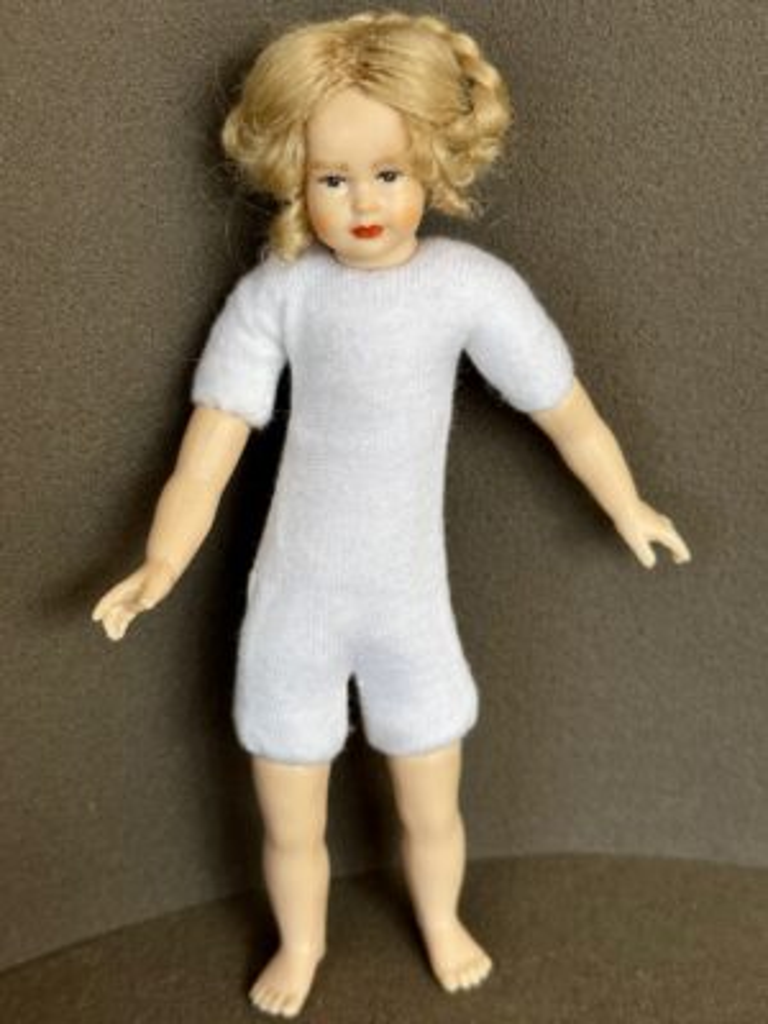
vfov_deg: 39.7
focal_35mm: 48
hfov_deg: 30.3
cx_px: 384
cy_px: 512
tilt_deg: -26.3
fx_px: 1420
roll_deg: -3.2
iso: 64
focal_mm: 6.86
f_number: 1.78
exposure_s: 1/417
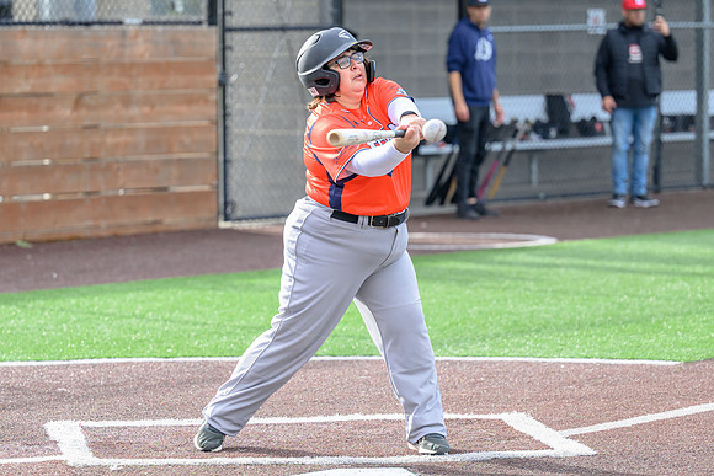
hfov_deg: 12.4
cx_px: 273
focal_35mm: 166
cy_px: 229
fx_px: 3294
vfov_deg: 8.3
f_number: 2.8
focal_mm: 115
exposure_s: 1/2000
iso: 640
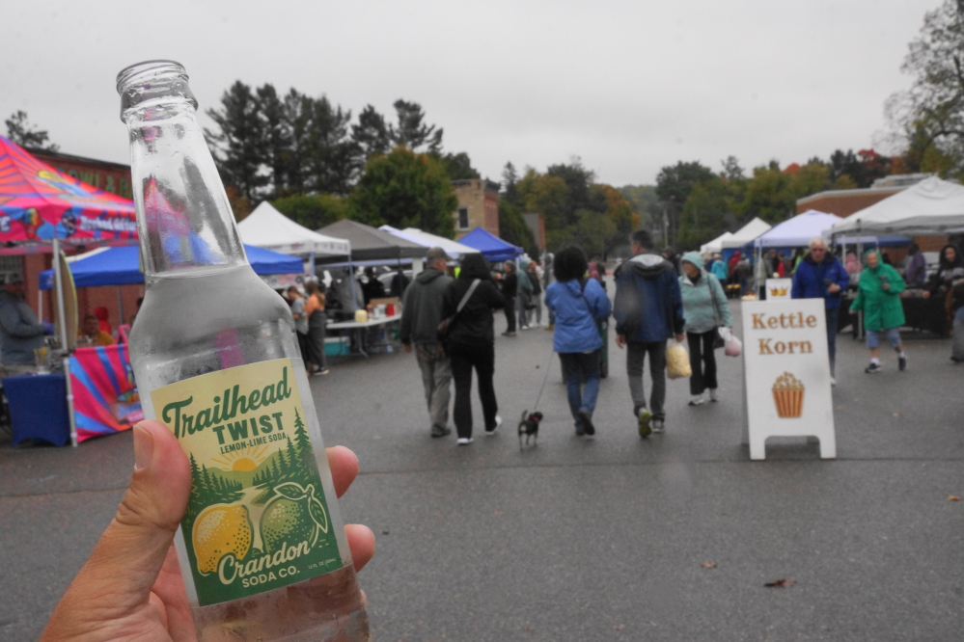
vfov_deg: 31.9
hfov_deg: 46.4
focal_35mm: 42
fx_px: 1125
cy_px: 321
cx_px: 482
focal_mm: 28
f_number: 18
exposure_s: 1/100
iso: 800
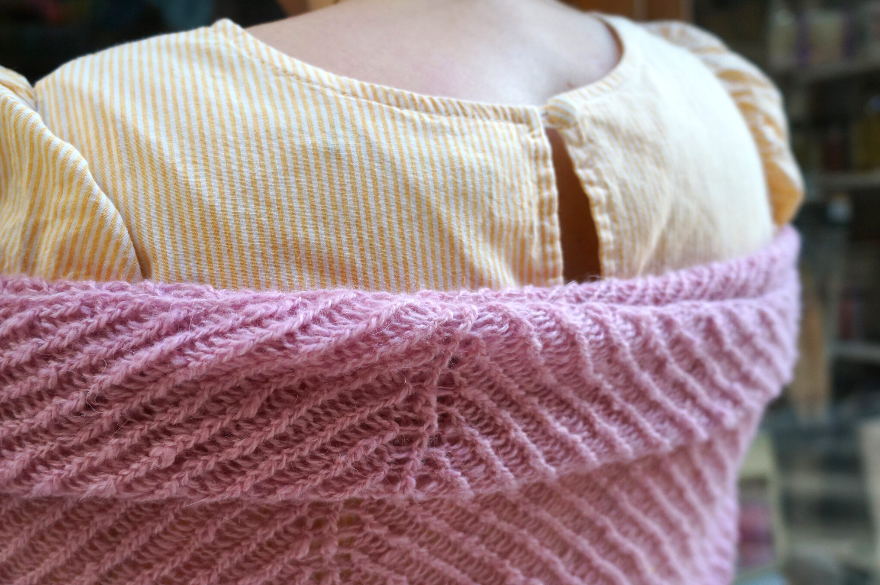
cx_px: 390
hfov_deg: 55.7
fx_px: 830
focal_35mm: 34
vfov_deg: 38.7
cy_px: 347
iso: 400
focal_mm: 18
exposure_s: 1/320
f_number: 3.5
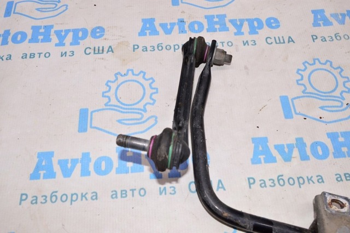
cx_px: 175
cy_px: 116
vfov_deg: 41.6
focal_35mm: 32
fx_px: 306
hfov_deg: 59.6
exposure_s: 1/160
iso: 1600
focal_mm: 21
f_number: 8
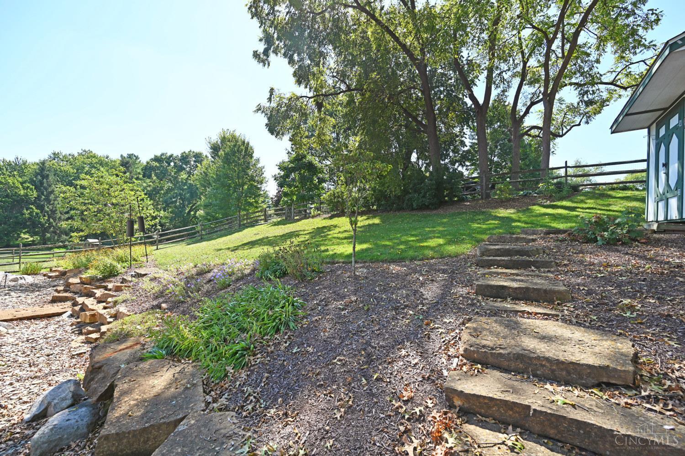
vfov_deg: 81.2
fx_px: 266
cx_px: 342
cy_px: 228
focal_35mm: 14
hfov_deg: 104.3
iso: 100
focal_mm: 14
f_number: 5.6
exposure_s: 1/250
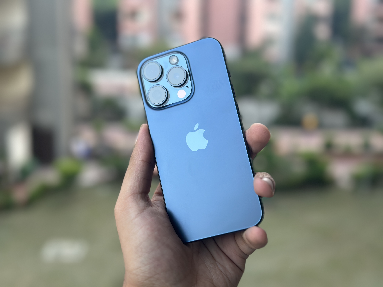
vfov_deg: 30.3
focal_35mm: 48
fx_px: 531
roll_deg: -1.5
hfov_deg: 39.7
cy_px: 144
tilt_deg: -13.2
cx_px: 192
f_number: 1.78
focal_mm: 6.86
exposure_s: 1/60
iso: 125
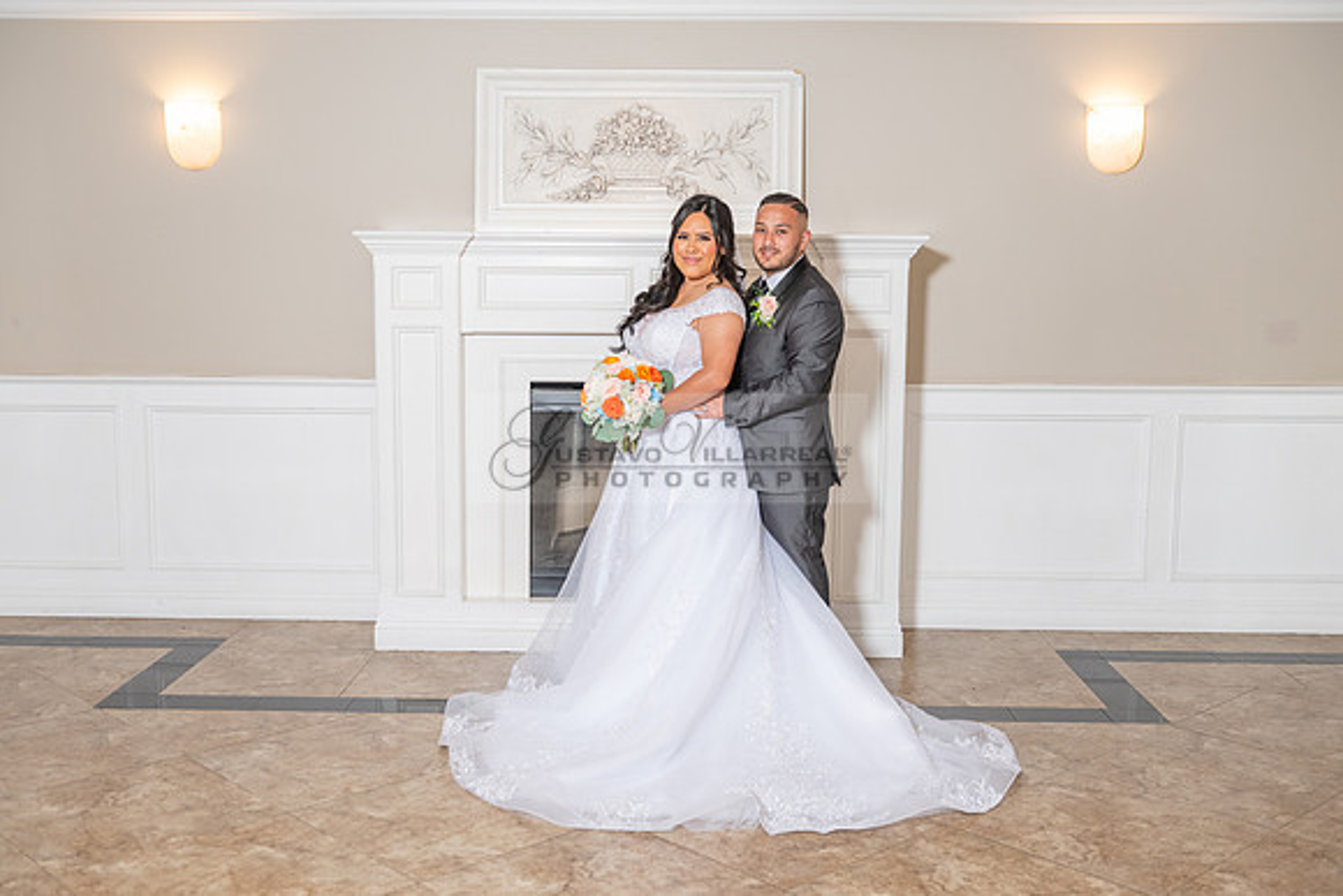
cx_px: 655
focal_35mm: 37
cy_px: 457
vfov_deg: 35.6
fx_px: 1397
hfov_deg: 51.4
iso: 640
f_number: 4.5
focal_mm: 36
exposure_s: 1/160
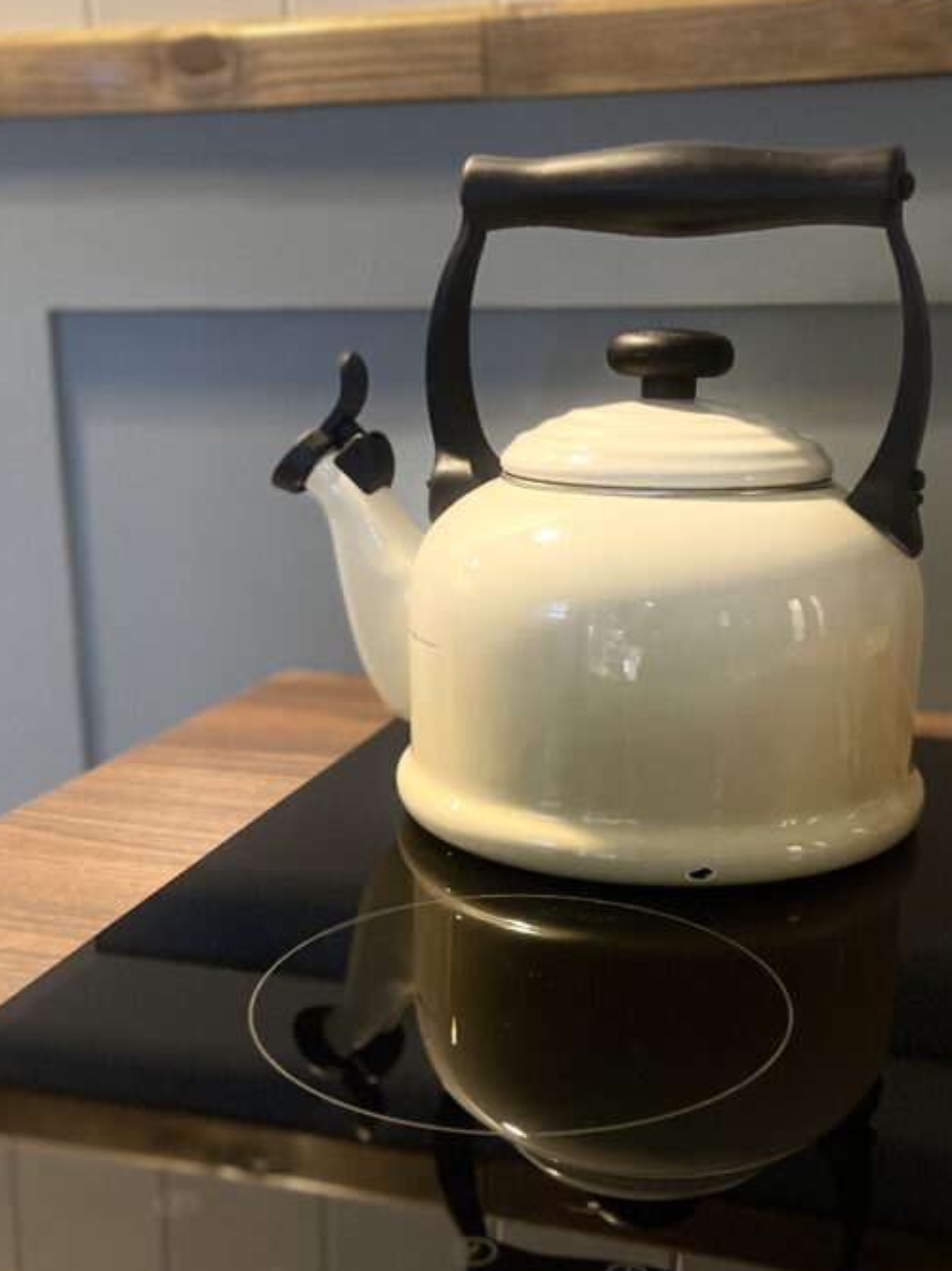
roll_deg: +0.3
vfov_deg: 46.7
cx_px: 511
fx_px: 1468
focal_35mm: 40
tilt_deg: -14.5
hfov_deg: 35.9
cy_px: 718
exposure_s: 1/33
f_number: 1.6
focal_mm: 5.1
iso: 500
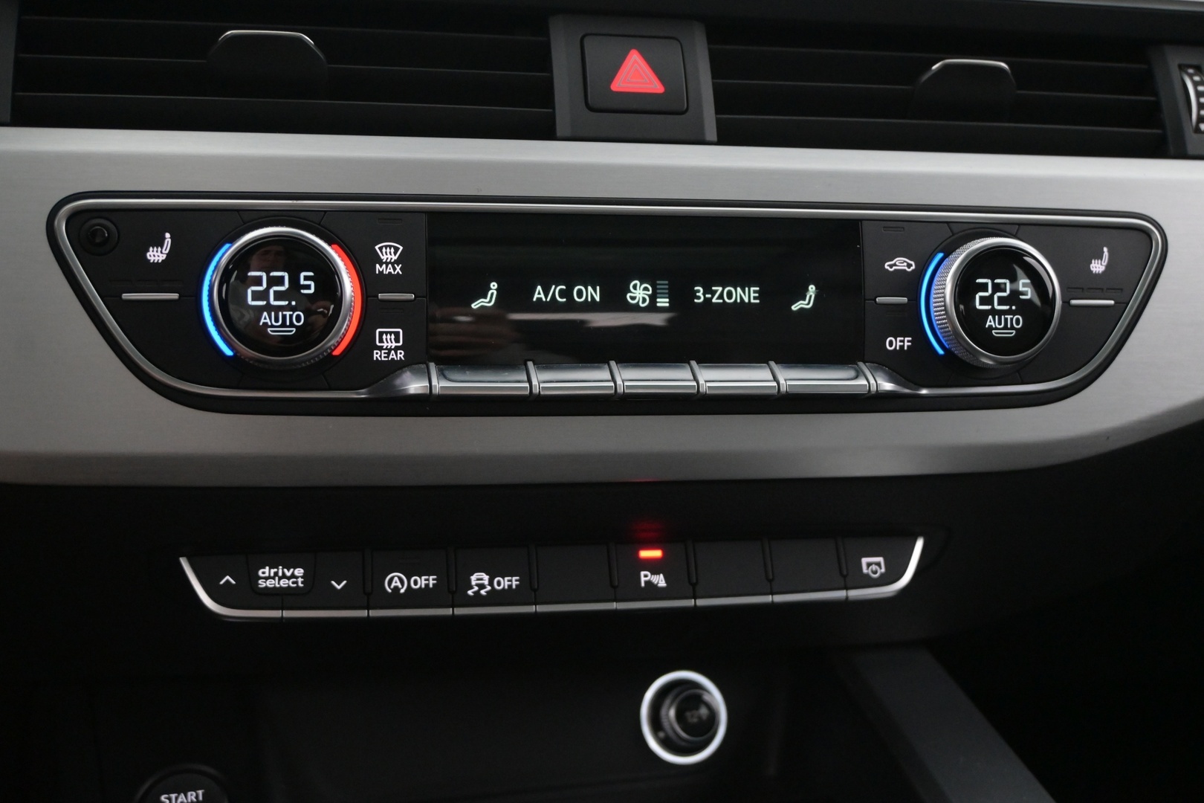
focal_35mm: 41
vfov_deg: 32.4
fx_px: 1379
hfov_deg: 47.2
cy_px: 402
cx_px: 602
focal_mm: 27.5
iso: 4000
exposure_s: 1/40
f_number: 4.5
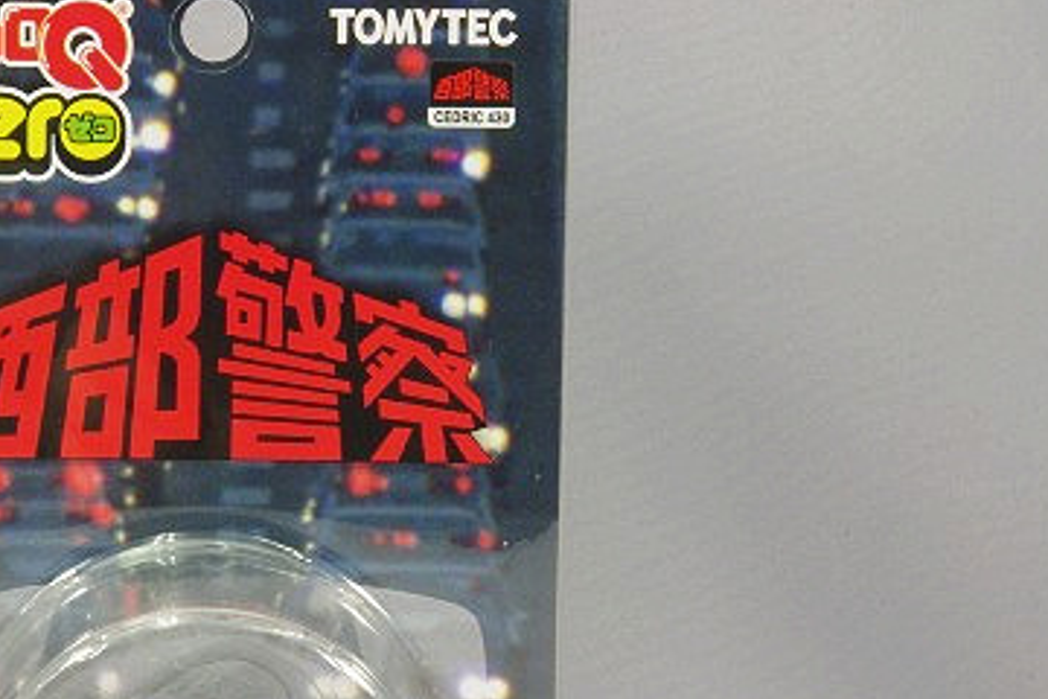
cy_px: 514
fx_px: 4861
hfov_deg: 12.3
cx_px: 201
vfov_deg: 8.2
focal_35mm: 167
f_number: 32
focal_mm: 63
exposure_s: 1
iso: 400
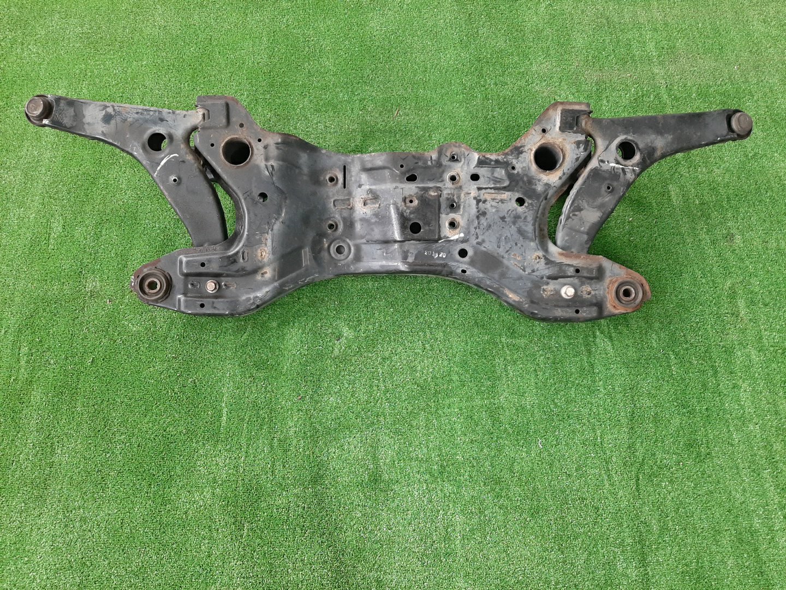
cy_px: 295
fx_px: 590
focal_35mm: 26
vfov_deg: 53.1
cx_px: 393
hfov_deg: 67.3
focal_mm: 3.93
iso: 150
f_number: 1.7
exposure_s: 1/50
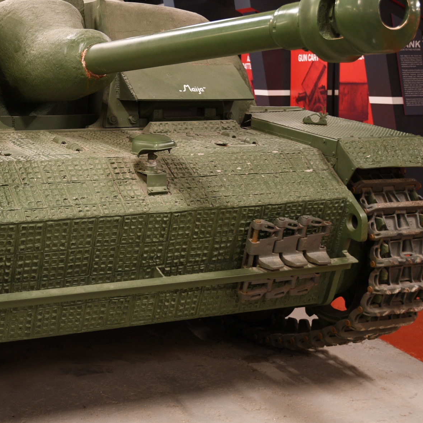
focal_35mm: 64
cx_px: 89
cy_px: 164
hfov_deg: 26.4
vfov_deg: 26.8
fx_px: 885
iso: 500
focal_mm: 25
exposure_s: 1/15
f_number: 3
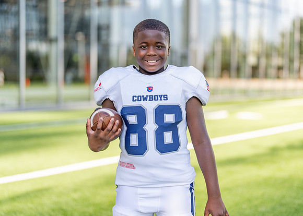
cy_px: 96
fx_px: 506
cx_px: 157
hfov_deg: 33.4
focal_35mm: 59
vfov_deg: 24.1
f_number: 1.2
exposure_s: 1/1600
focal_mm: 50
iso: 100
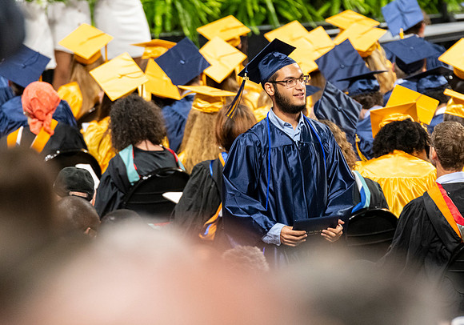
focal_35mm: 348
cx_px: 290
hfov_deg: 5.8
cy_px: 169
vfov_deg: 4.1
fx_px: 4549
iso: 2000
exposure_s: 1/200
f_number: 4
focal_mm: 200
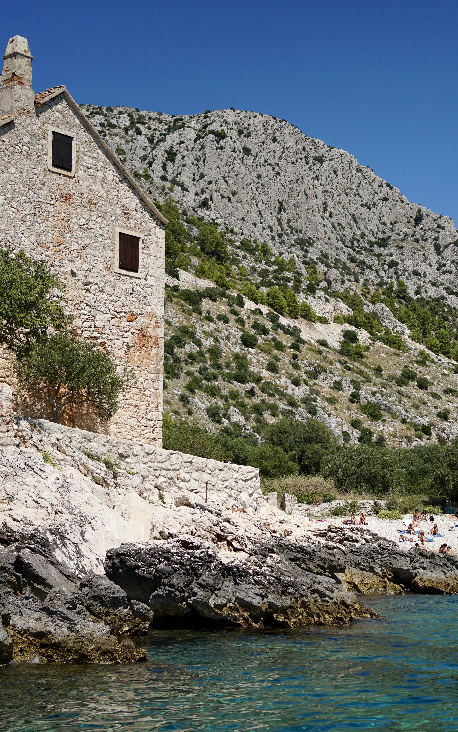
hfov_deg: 22.8
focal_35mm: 56
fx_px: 1118
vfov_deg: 36.3
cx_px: 376
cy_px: 364
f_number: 3.5
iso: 200
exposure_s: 1/4000
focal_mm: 35
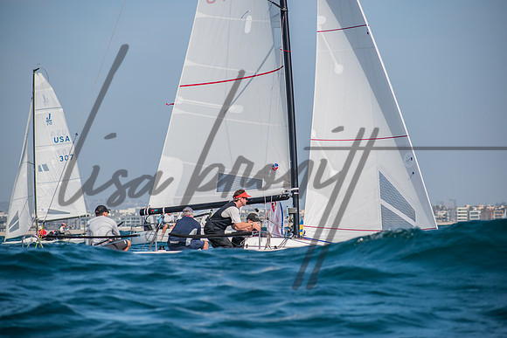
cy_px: 169
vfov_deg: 6.8
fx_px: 2852
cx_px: 254
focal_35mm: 202
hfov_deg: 10.2
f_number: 6.3
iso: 200
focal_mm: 135
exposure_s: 1/1250
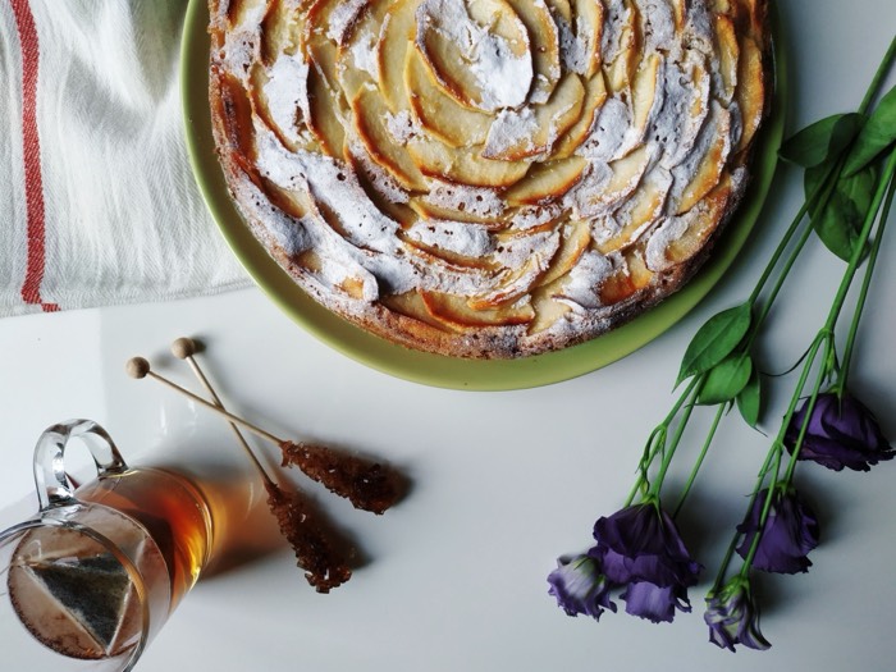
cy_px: 336
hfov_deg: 71.6
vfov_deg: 56.8
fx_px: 621
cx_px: 448
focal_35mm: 24
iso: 200
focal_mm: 3.94
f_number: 1.9
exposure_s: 1/100
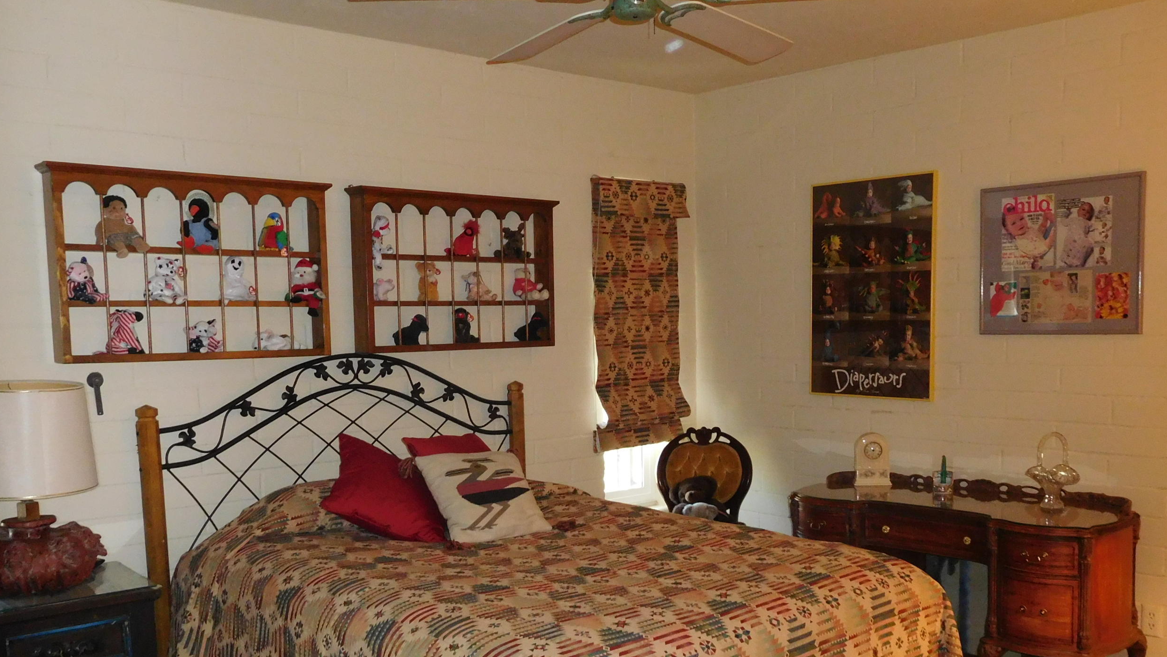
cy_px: 427
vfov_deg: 35.4
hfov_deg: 59.4
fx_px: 1021
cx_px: 626
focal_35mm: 33
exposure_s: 1/30
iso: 450
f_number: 3.4
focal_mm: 4.5
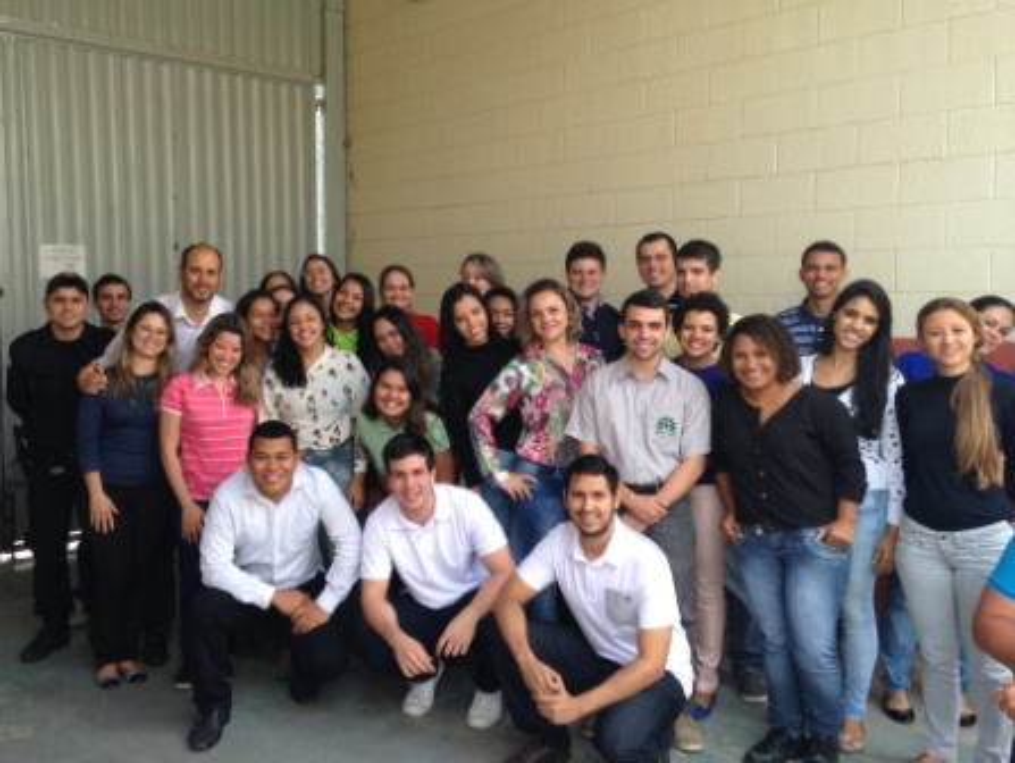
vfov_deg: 43.0
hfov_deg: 55.3
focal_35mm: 33
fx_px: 968
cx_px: 508
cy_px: 382
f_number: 2.4
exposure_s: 1/134
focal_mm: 4.12
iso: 50
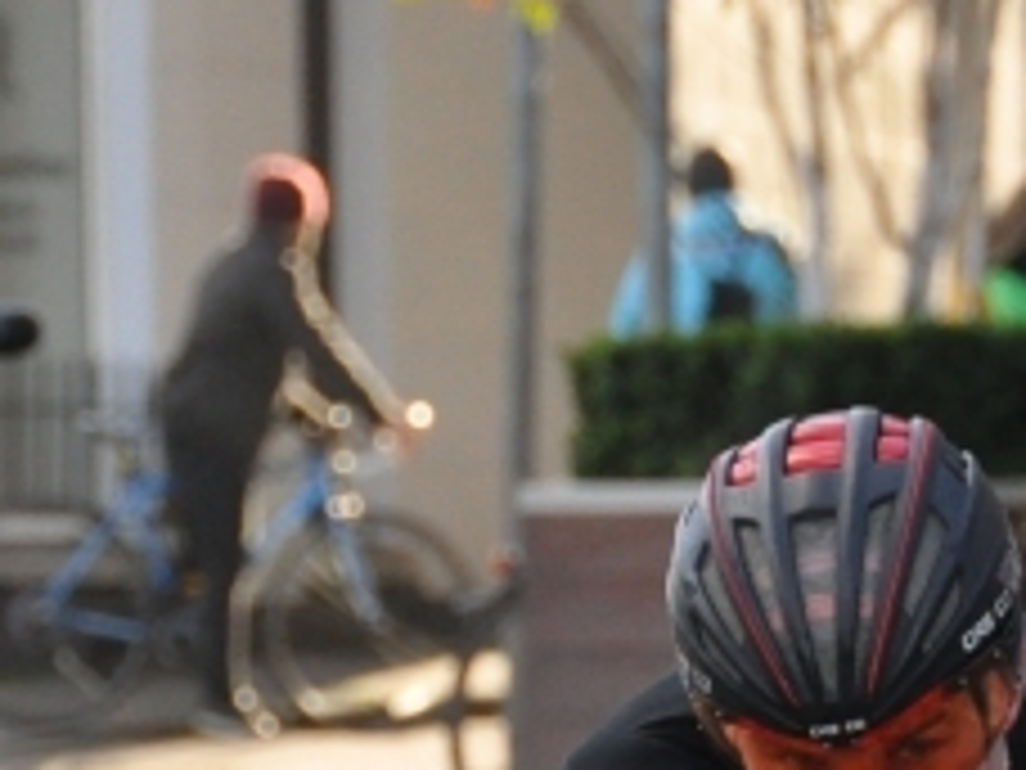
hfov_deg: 6.0
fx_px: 9742
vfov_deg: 4.5
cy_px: 970
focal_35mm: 329
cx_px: 554
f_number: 5
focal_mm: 65
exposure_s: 1/1600
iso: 2000
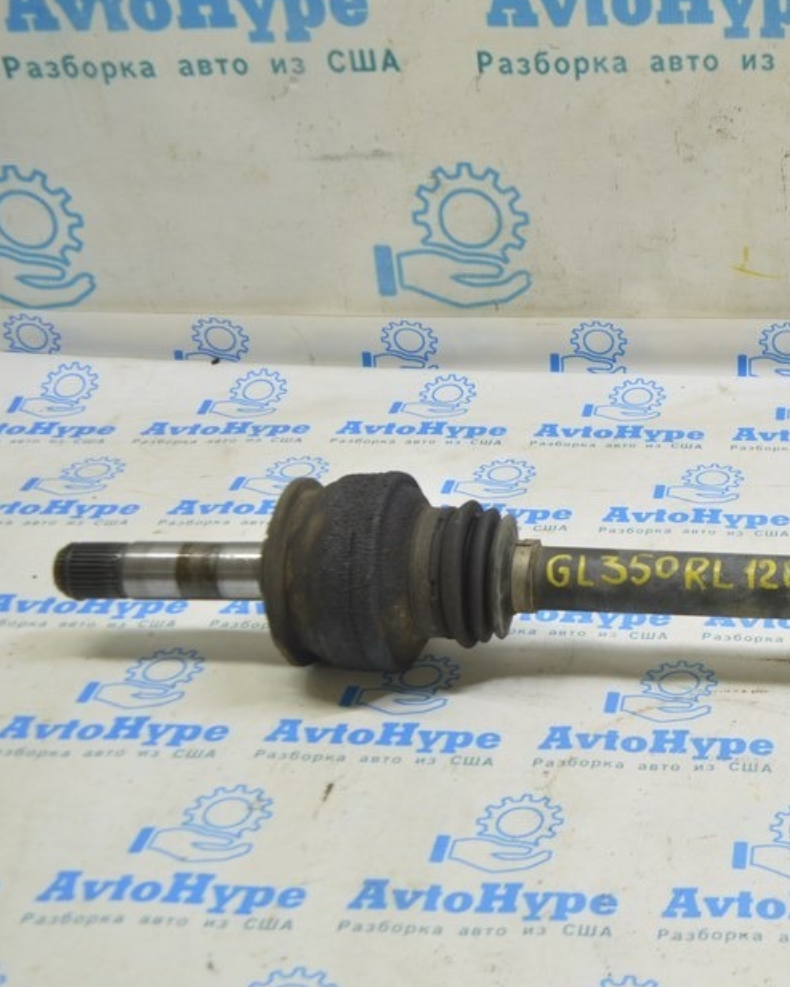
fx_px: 1571
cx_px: 817
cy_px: 496
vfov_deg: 34.9
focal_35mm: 54
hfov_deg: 26.5
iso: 400
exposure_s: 1/20
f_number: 5.6
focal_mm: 23
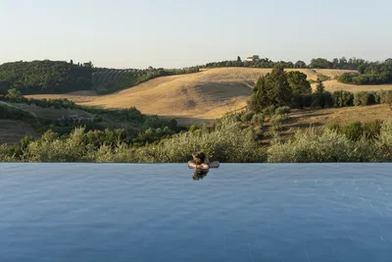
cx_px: 196
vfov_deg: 25.5
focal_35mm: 53
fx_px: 577
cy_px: 131
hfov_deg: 37.5
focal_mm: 35
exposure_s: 1/250
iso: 250
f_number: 8
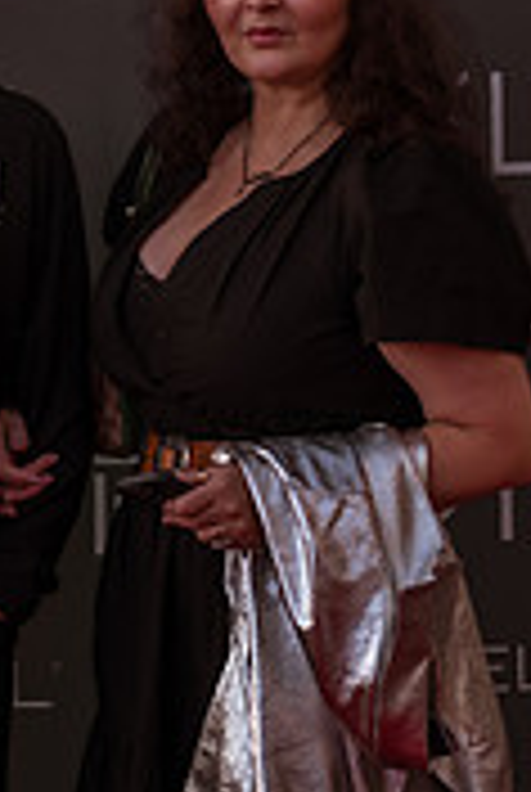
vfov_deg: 13.8
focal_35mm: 148
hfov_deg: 9.3
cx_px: 54
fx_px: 3261
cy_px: 126
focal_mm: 58
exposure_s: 1/1250
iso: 125
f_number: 1.4
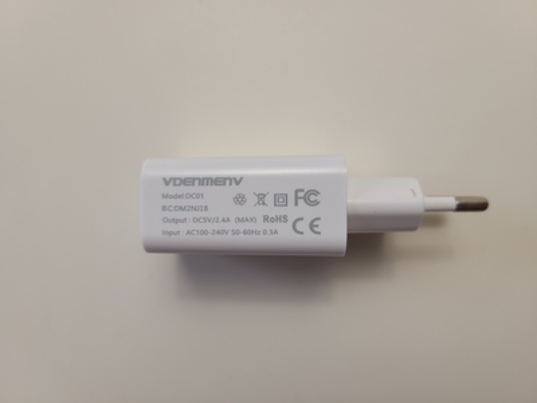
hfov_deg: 67.3
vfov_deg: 53.1
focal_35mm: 26
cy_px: 202
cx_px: 268
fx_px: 403
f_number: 1.8
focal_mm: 5.4
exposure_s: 1/103
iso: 40
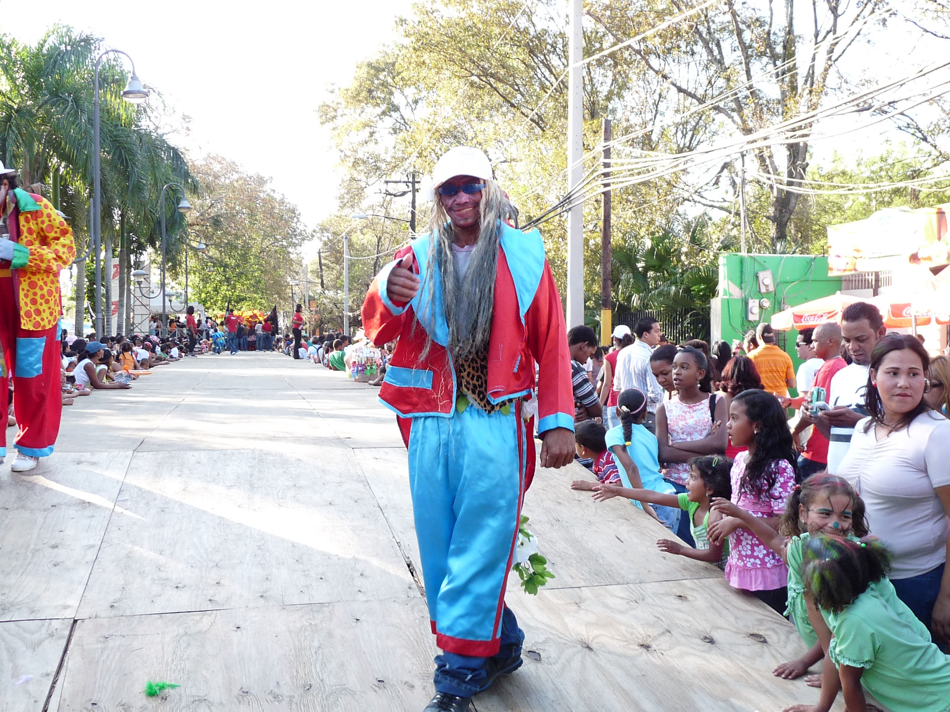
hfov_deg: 46.8
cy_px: 356
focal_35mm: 40
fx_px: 1098
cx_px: 475
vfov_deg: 36.0
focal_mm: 4.9
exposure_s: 1/100
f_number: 2.8
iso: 100
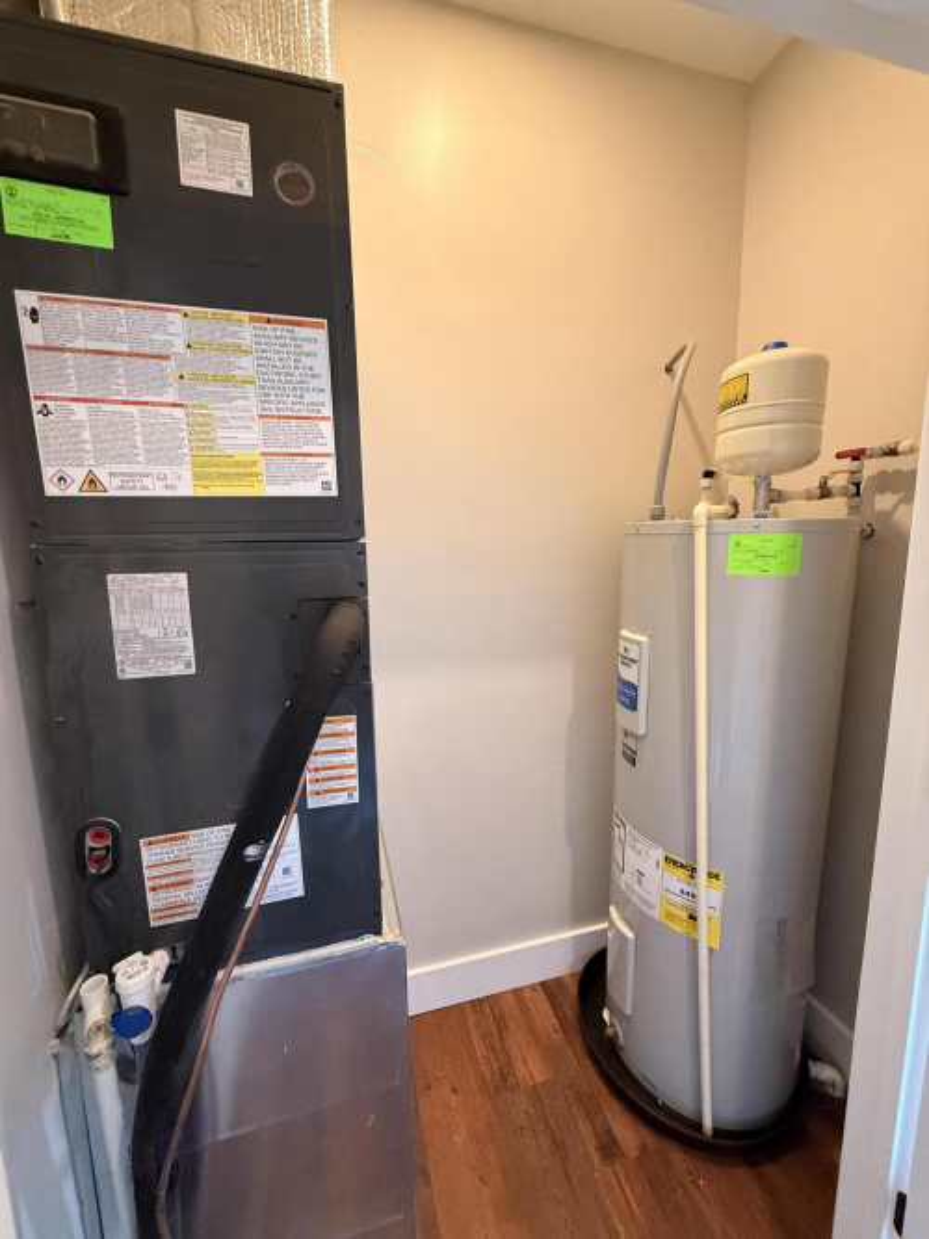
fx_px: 501
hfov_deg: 85.7
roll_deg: +0.8
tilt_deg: -8.9
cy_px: 620
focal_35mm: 14
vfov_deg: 102.1
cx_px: 464
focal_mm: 2.22
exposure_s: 1/60
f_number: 2.2
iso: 500
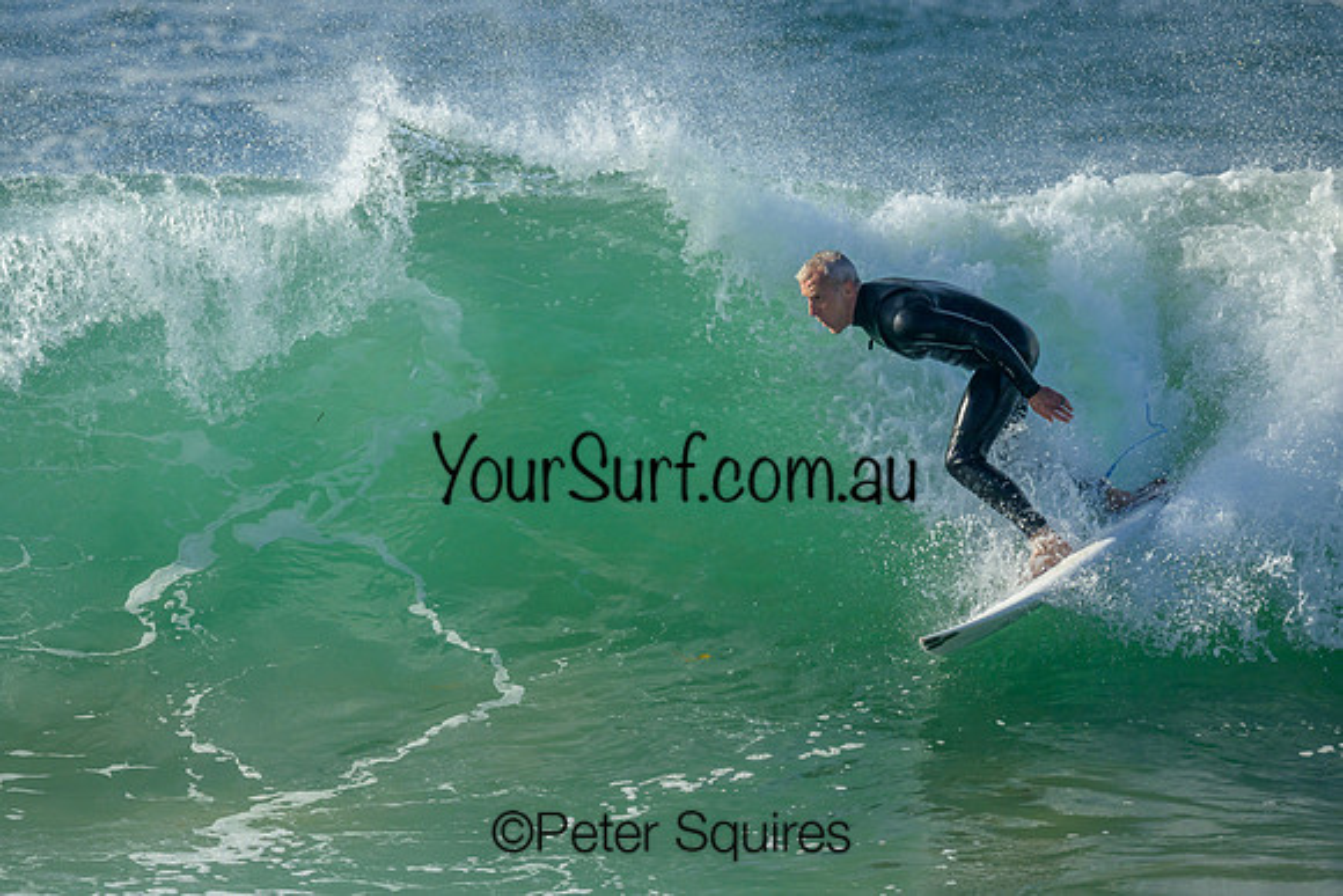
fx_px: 41039
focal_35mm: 1100
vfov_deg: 1.3
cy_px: 536
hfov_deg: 1.9
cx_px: 492
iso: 250
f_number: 6.3
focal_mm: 800
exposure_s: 1/2000
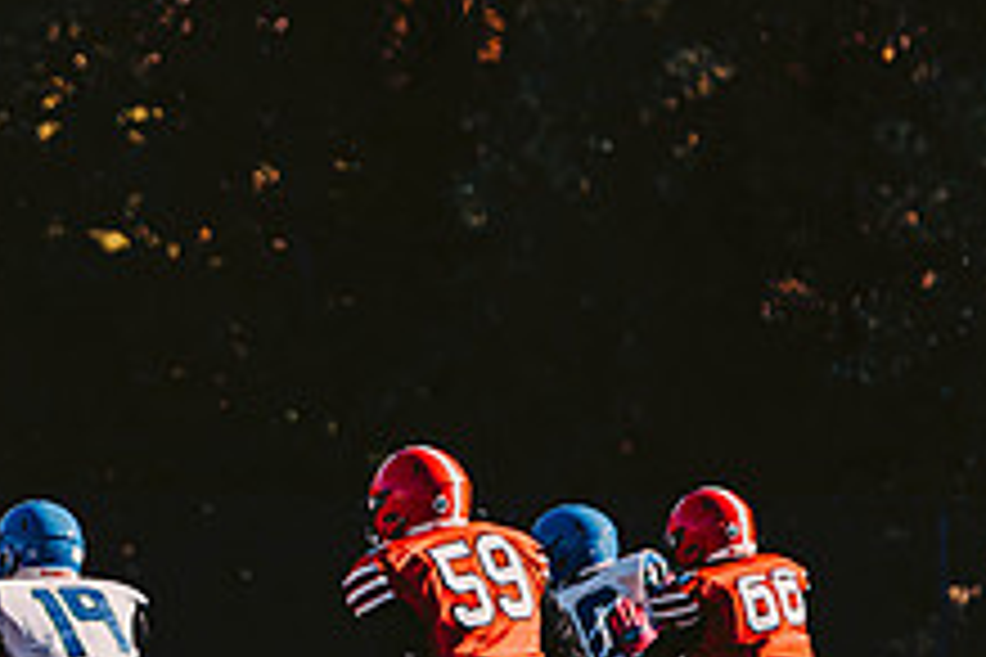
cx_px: -131
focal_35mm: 672
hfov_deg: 3.1
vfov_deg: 2.0
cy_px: 614
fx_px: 18404
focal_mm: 200
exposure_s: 1/2000
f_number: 3.2
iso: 250
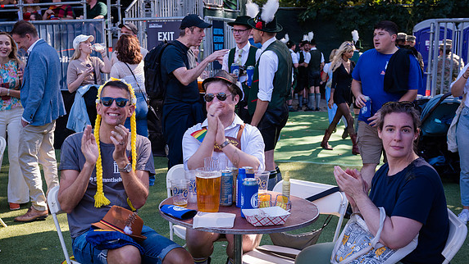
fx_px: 609
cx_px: 201
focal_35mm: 49
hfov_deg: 42.0
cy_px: 147
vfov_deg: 24.4
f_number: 4
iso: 250
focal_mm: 38
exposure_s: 1/200
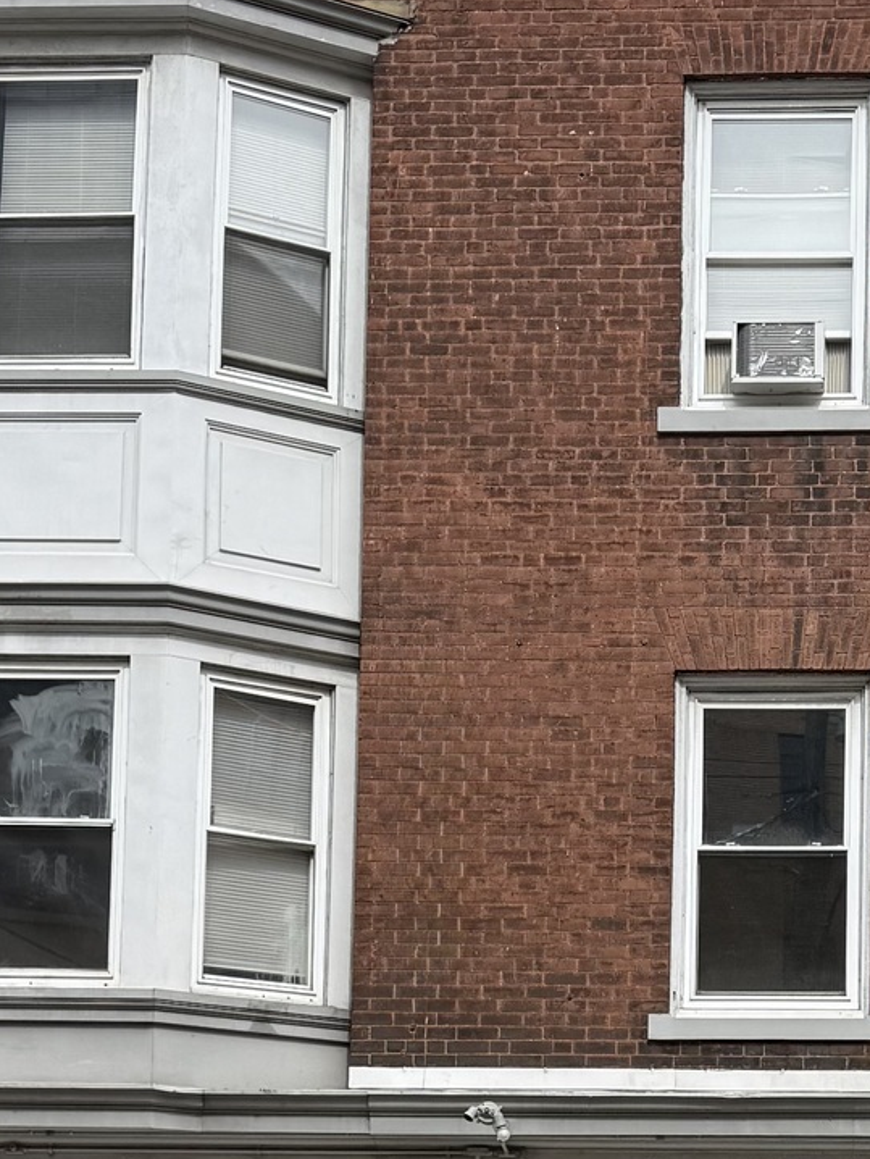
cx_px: 760
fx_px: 2579
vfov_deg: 23.9
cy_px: 1245
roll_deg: -0.4
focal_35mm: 77
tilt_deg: +8.8
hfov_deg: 18.9
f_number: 1.78
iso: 80
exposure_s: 1/2801
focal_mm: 6.76
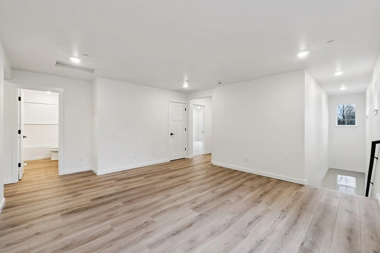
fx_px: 158
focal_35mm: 15
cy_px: 126
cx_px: 190
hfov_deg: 100.4
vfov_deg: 77.3
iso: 1600
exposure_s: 1/30
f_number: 9
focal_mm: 10
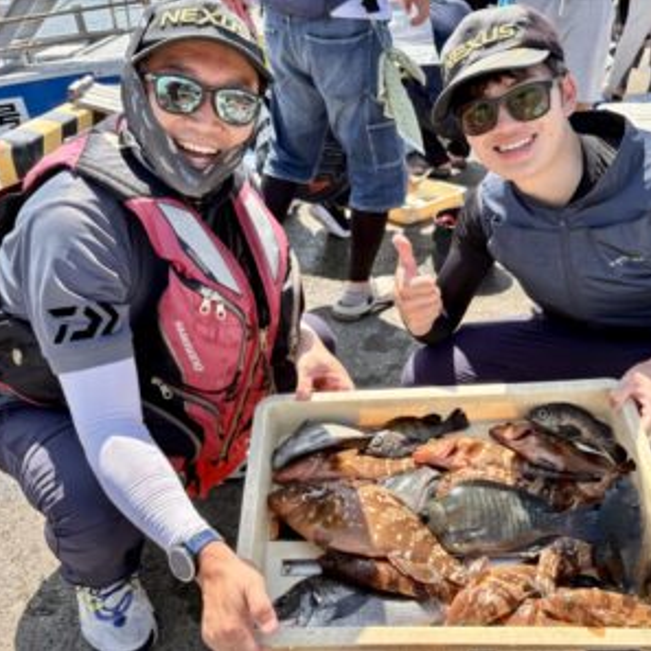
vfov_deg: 52.5
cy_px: 327
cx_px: 377
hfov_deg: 52.3
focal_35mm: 31
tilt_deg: -27.2
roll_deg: +1.3
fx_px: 660
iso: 64
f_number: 1.6
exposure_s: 1/1032
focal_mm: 5.96
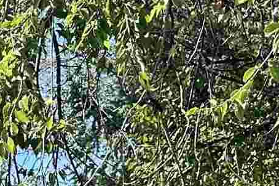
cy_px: 423
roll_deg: -1.0
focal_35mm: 169
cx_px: -267
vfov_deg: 7.6
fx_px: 1309
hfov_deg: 11.1
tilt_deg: +1.0
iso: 80
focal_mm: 6.86
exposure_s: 1/1916
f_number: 1.78
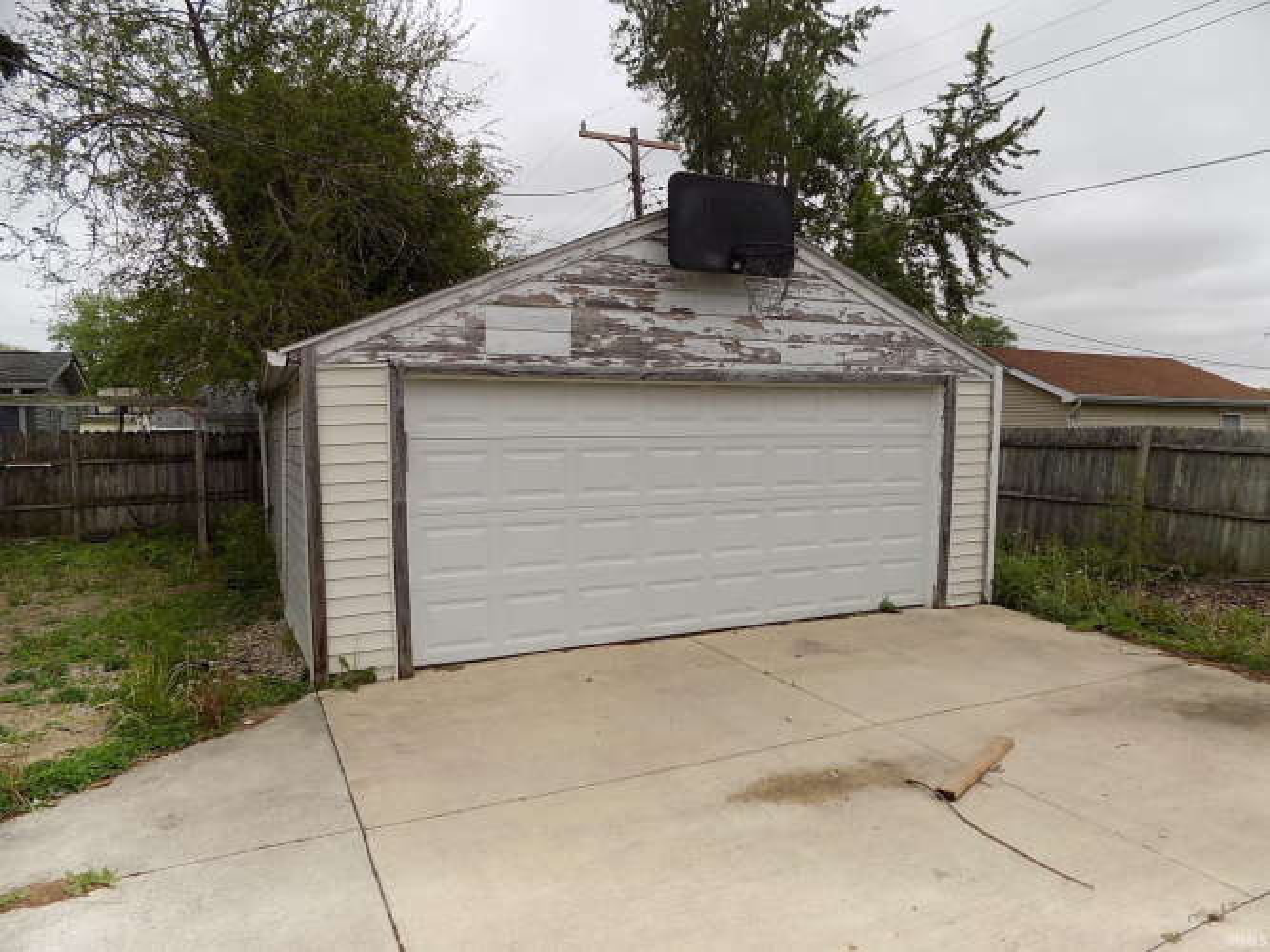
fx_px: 844
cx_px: 635
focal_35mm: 23
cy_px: 476
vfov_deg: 58.9
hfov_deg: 73.9
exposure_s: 1/1000
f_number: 3.1
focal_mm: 4
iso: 80
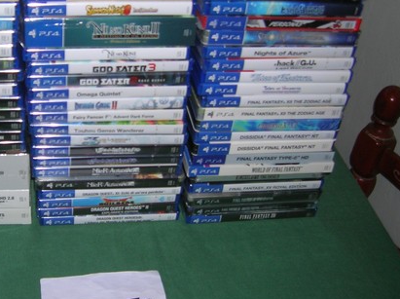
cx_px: 95
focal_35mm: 53
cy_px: 116
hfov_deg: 35.3
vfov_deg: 27.4
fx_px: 612
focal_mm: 5.7
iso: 50
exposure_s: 1/60.1
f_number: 2.9
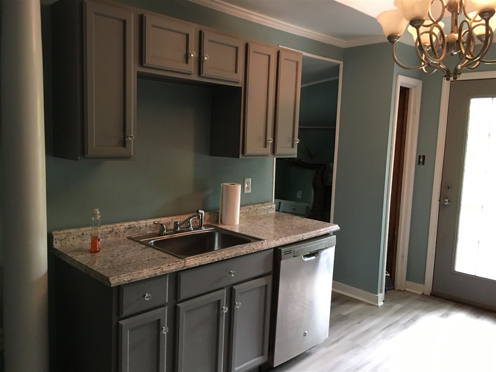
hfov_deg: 61.7
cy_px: 186
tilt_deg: -3.8
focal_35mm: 29
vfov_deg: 48.2
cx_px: 248
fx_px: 416
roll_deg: -2.3
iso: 80
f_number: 2.2
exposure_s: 1/10
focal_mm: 4.15
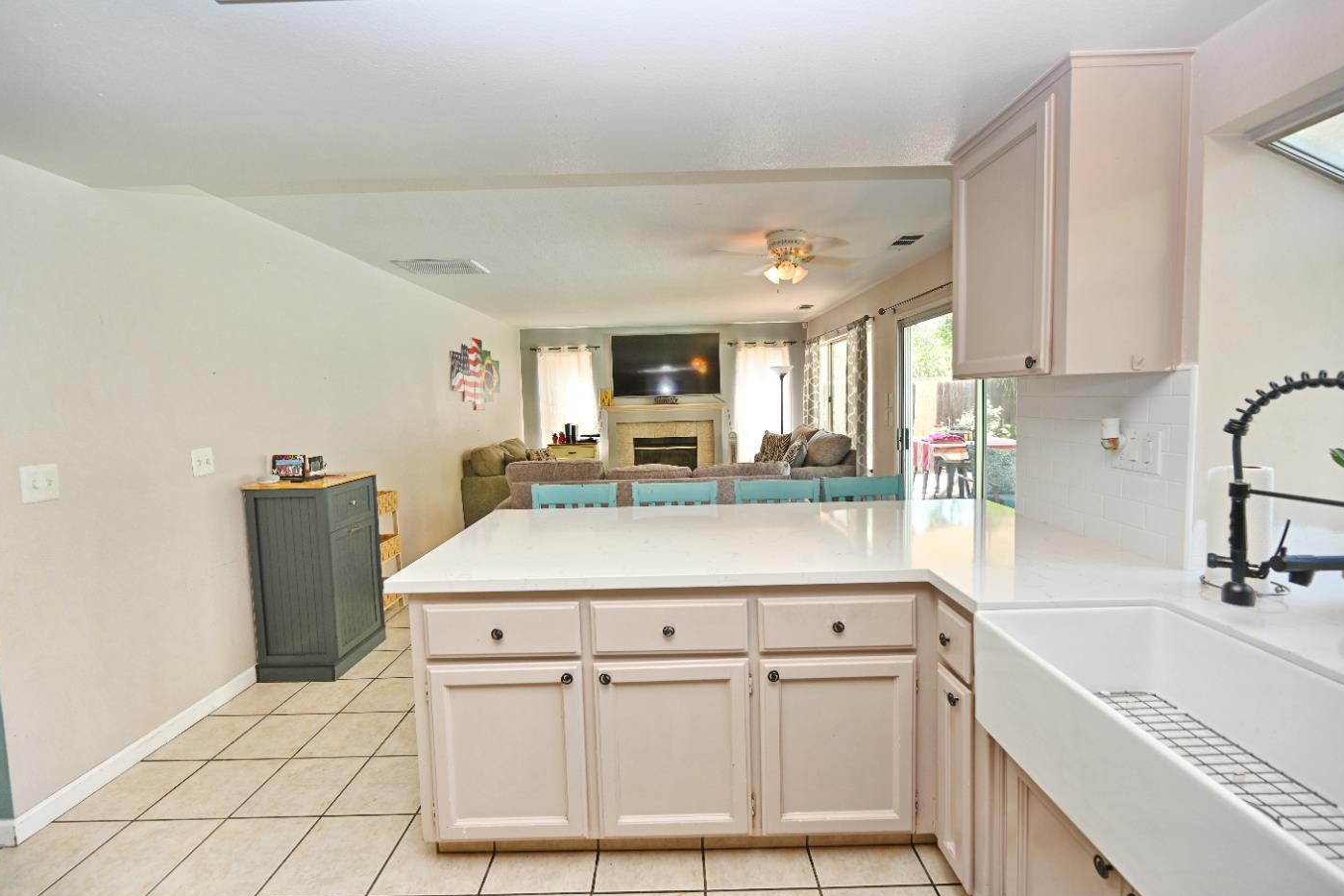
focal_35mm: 15
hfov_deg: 100.4
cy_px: 433
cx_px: 668
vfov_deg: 77.3
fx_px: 560
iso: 200
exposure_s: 1/60
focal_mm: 14
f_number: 4
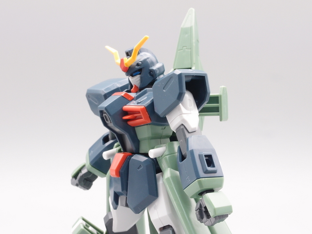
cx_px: 156
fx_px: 694
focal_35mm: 77
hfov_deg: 25.3
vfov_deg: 19.1
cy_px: 117
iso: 100
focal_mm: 16.63
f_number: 8
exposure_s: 1/6
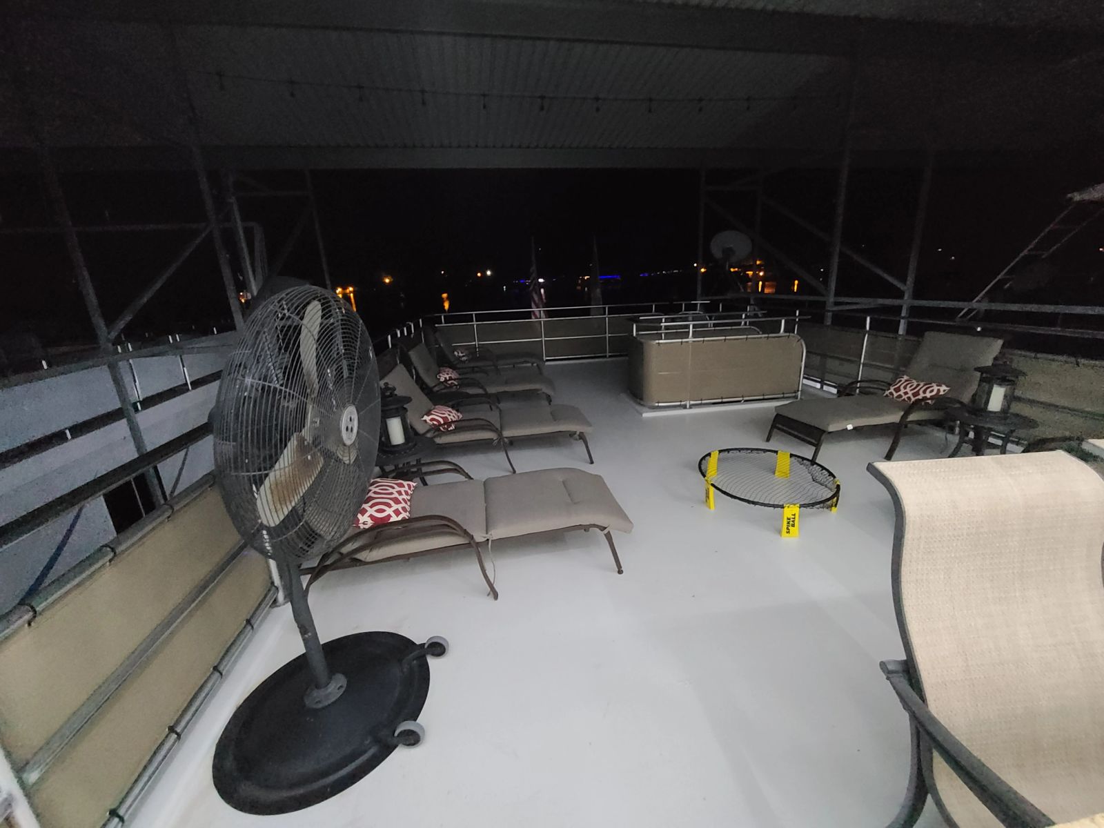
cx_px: 552
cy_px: 414
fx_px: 415
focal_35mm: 13
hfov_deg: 106.2
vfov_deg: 89.9
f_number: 2.2
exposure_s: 1/24
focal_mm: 2.2
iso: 1600
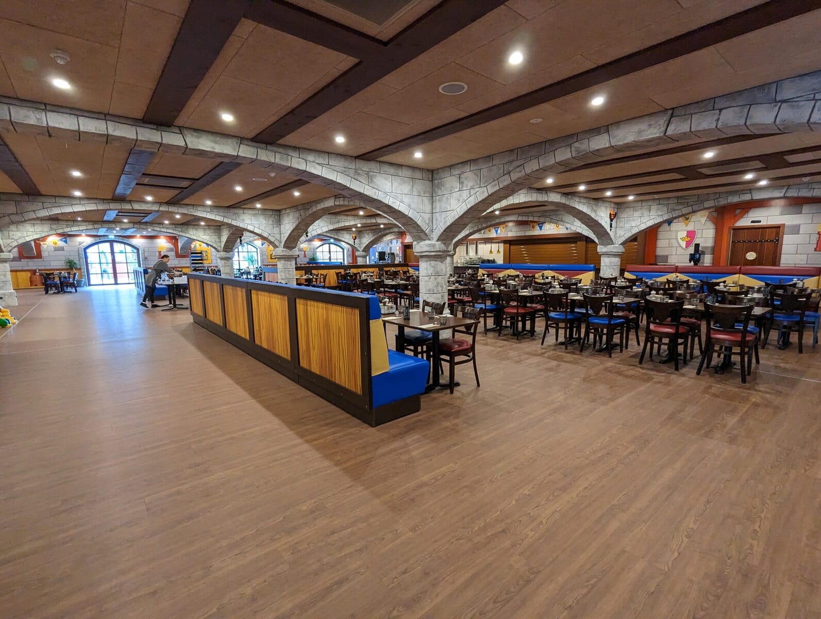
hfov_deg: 94.4
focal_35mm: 16
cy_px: 310
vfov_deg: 78.3
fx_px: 380
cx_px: 410
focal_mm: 2.35
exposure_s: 1/57.4
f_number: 2.2
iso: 329
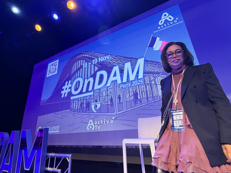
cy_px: 89
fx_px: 127
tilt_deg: +19.2
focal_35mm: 19
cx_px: 111
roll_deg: +2.6
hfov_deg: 84.6
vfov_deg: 68.7
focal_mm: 2.22
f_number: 2.2
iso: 400
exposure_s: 1/50
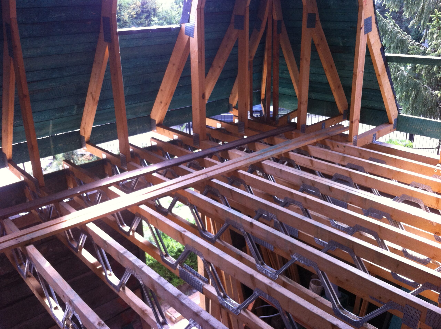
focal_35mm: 35
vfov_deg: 40.6
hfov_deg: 52.7
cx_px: 220
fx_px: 445
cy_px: 164
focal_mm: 3.85
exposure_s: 1/120
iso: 100
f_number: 2.8
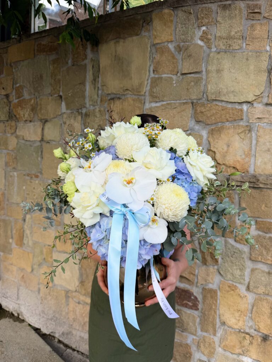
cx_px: 136
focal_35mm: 24
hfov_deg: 56.8
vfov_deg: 71.6
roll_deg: -3.4
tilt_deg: -5.3
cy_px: 181
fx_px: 251
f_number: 1.78
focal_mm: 6.76
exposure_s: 1/1901
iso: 80
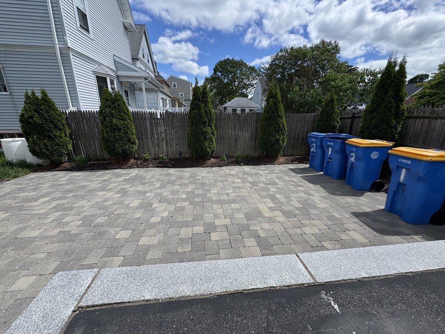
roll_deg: -0.6
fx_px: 180
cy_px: 167
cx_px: 222
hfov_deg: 102.1
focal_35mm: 14
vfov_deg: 85.7
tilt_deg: -15.6
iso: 50
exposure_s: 1/1094
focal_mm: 2.22
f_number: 2.2
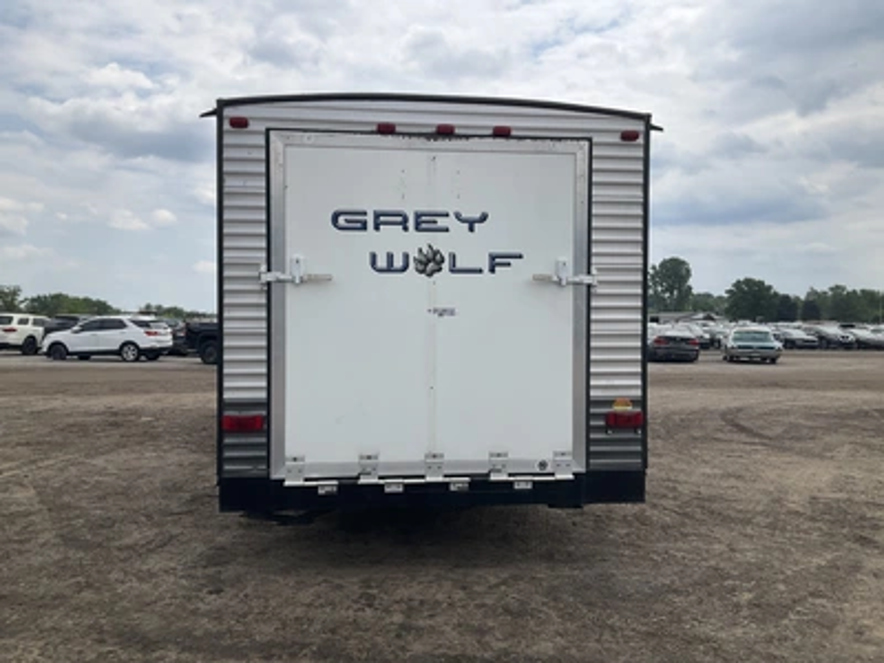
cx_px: 442
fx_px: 741
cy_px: 332
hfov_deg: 61.7
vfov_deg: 48.2
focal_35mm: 29
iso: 25
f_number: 1.8
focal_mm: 3
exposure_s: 1/2538
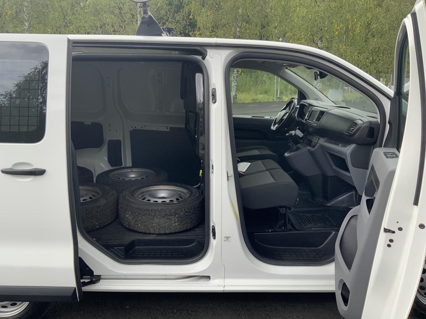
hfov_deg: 61.7
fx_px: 357
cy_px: 160
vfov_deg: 48.2
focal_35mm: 29
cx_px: 213
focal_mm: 3
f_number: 1.8
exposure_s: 1/235
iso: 16
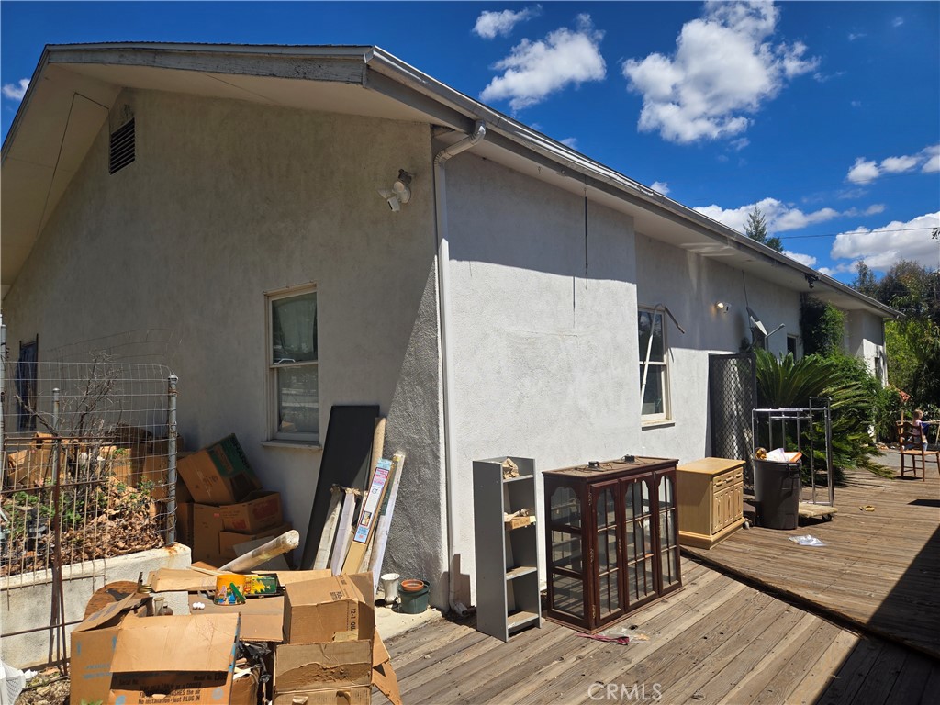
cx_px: 470
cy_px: 352
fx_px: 625
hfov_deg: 73.9
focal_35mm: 23
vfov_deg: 58.9
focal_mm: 5.4
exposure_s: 1/2450
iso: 25
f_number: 1.8
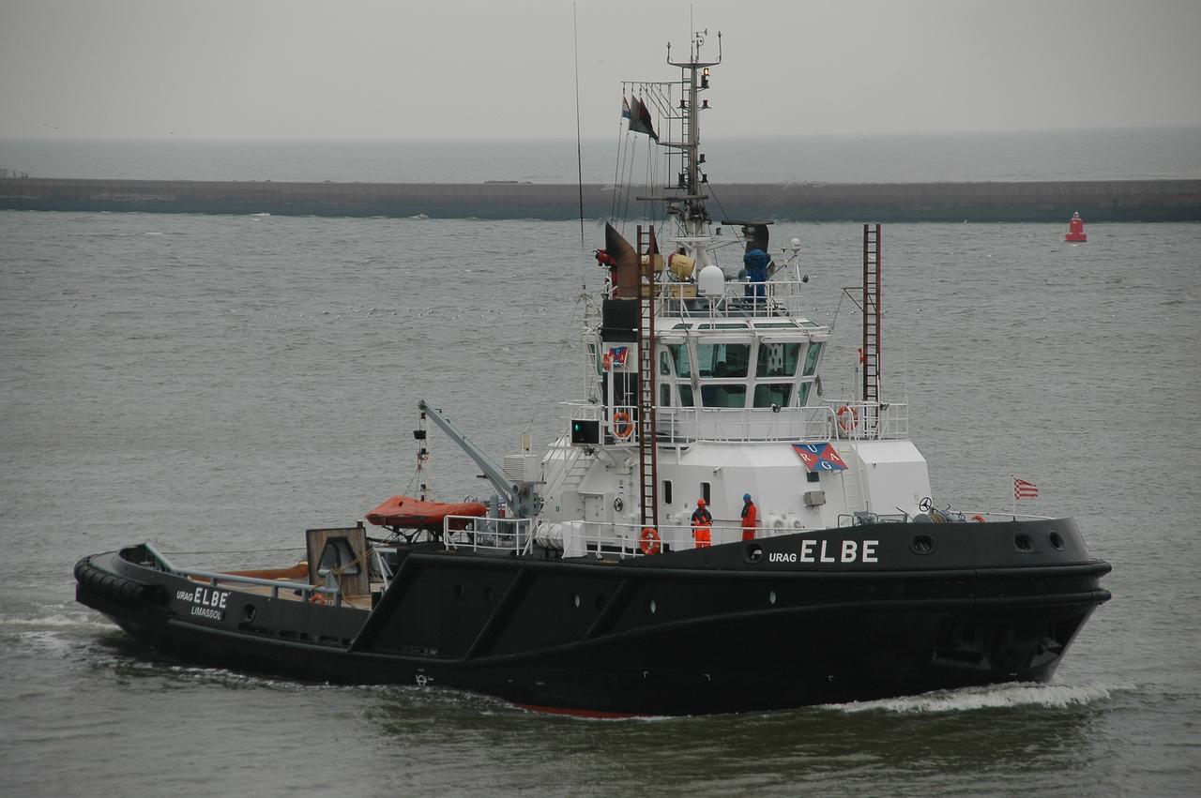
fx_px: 5800
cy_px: 399
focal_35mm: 174
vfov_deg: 7.9
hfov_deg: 11.8
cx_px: 600
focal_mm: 116
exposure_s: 1/400
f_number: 6
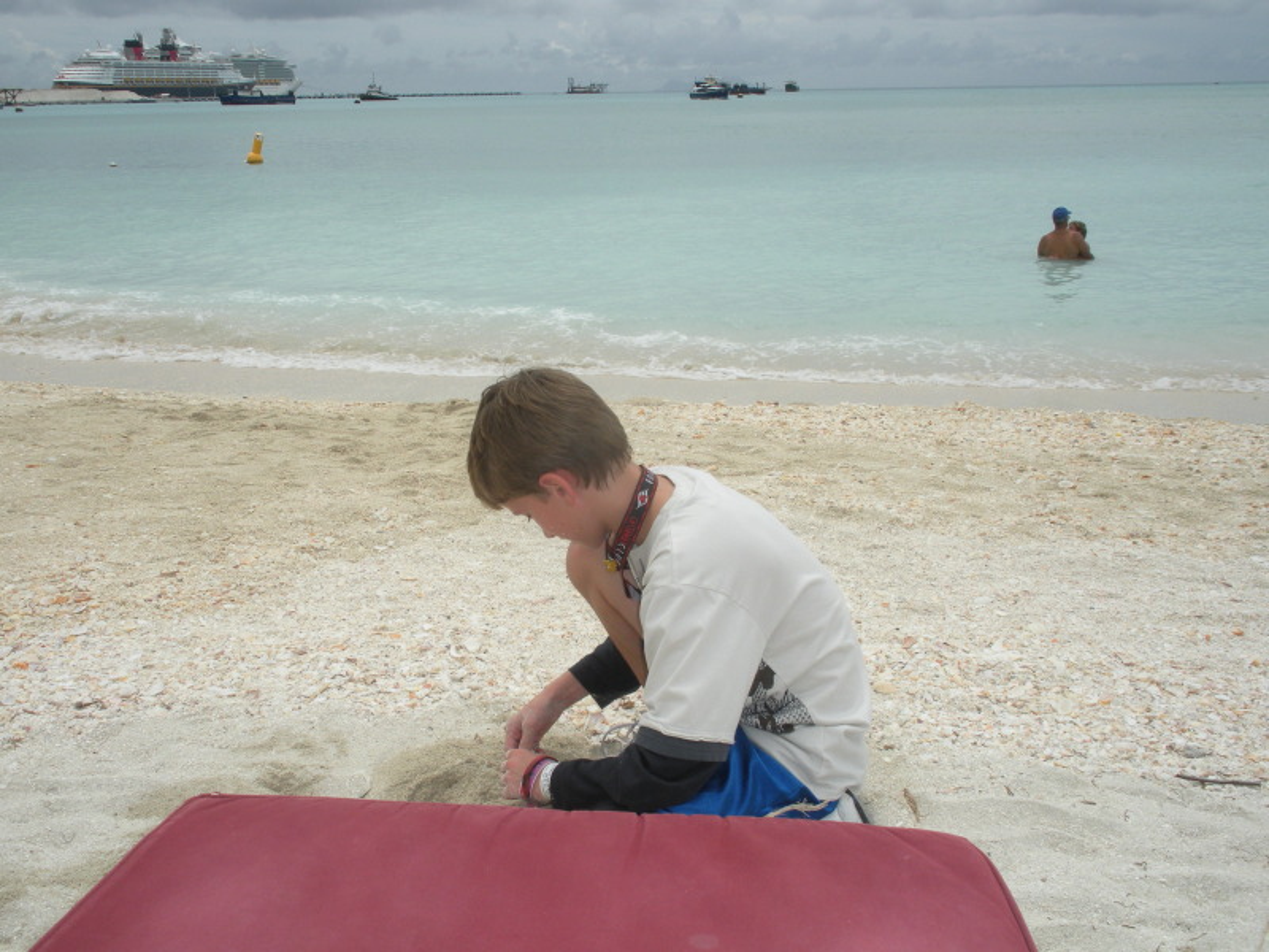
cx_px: 634
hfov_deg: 51.4
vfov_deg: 39.7
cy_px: 476
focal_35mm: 36
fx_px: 1320
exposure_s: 1/610
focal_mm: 6.3
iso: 88
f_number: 5.6
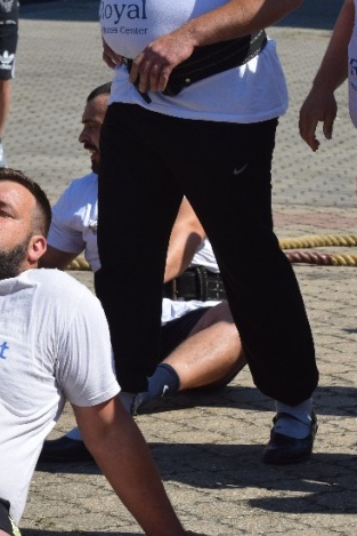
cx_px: 5
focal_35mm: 380
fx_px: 5648
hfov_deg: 3.6
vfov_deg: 5.4
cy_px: 254
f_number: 6.3
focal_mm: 116
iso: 400
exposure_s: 1/1667
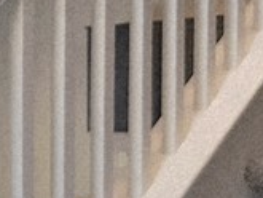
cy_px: 141
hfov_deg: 12.6
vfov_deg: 10.4
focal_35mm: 143
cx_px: -206
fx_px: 1087
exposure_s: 1/120
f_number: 1.8
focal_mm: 6.4
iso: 100
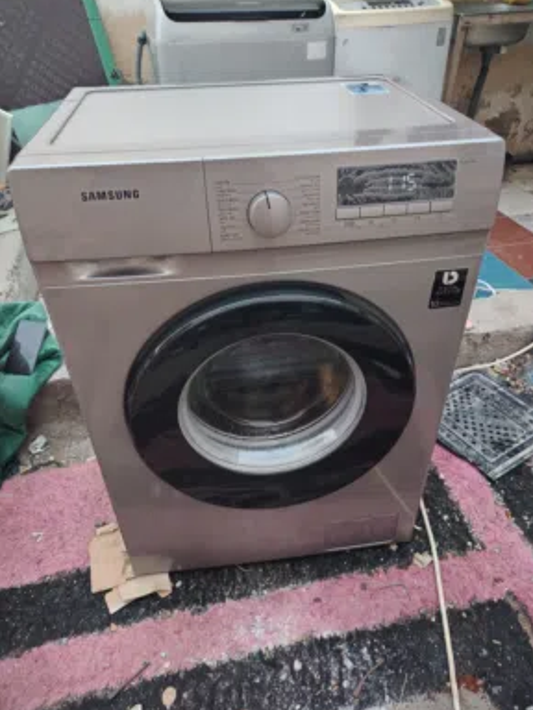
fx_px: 513
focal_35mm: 25
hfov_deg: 54.9
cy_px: 349
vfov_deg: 69.4
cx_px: 276
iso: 1103
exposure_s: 1/25
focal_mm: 5.25
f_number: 1.75
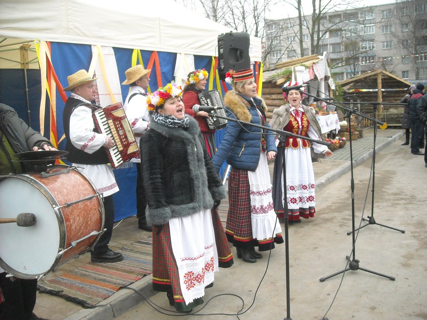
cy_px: 160
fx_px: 432
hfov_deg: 52.6
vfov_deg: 40.7
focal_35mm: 35
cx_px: 214
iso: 308
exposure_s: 1/250
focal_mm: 5.7
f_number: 2.8
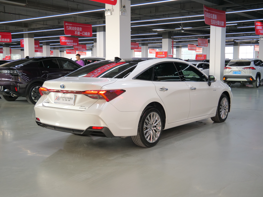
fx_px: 304
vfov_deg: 36.0
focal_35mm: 40
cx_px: 132
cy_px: 98
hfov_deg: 46.8
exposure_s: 1/25
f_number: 4.1
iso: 800
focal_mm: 20
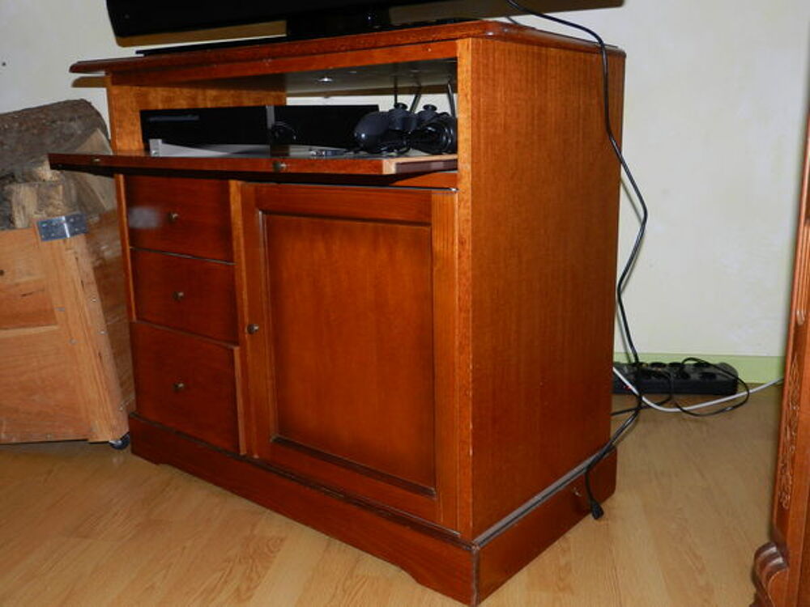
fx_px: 749
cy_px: 304
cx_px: 405
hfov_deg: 56.8
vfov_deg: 44.2
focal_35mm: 32
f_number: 3.7
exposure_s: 1/30
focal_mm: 5.6
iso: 200
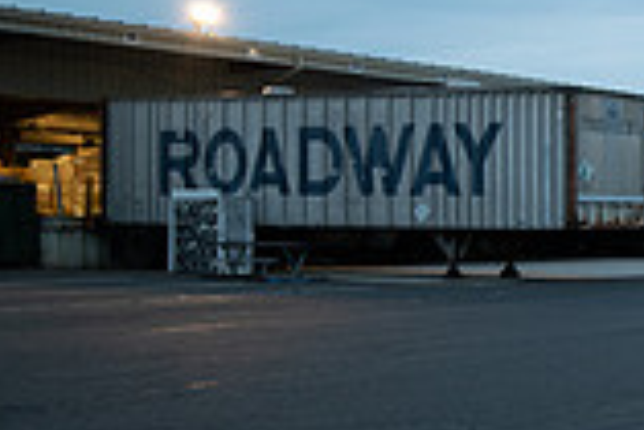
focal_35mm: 74
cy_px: 244
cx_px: 1013
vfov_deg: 18.5
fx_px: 1325
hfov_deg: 21.8
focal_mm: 20
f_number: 3.2
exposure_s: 1/40
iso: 800
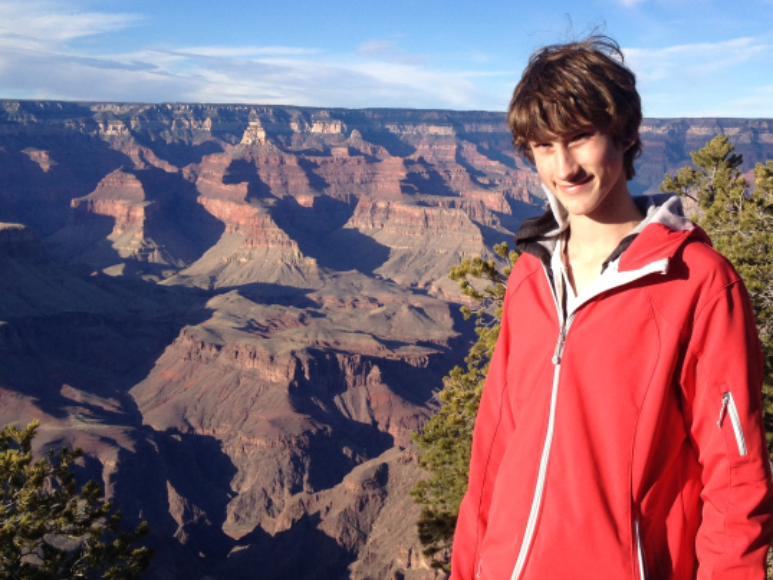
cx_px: 480
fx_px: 1162
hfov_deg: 36.6
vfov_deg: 28.0
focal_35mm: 52
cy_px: 231
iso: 50
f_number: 2.4
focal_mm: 4.28
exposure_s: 1/1346
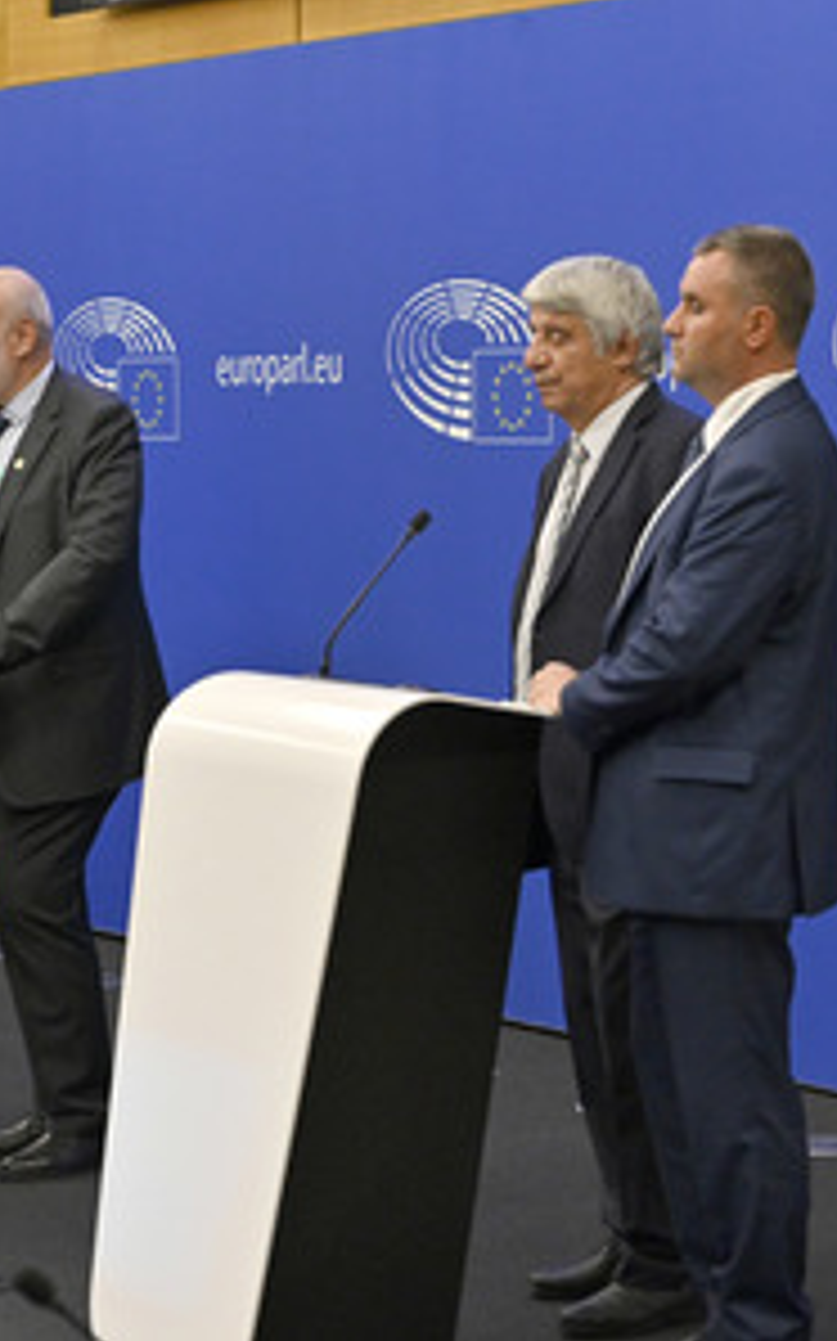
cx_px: 65
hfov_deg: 12.0
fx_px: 3946
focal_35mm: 108
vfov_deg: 19.3
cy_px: 670
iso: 4000
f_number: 5.6
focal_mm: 70
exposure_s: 1/320
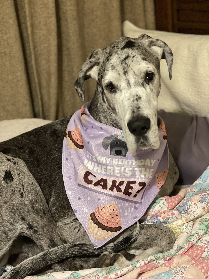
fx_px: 515
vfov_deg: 30.3
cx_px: 104
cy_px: 140
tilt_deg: -20.2
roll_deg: +6.0
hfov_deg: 22.9
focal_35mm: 64
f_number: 2.2
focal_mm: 7.5
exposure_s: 1/17
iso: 400
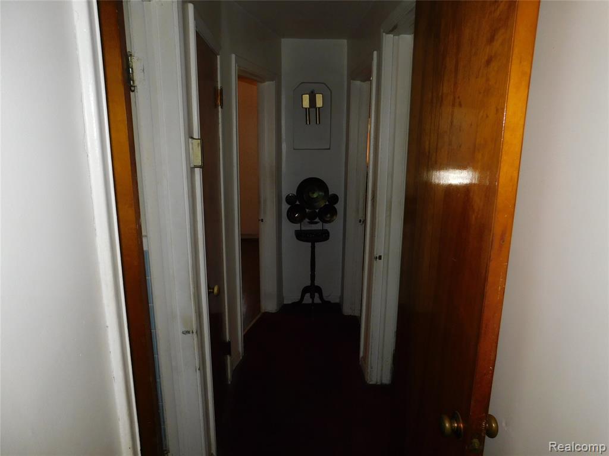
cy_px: 228
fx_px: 405
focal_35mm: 23
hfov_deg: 73.9
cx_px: 304
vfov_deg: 58.9
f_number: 3
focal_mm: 4
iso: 200
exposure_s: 1/30
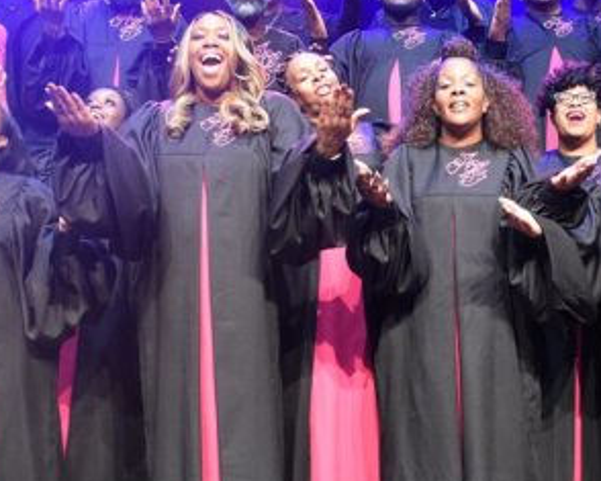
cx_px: 423
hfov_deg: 31.1
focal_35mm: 60
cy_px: 231
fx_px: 1067
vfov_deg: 25.4
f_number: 4.5
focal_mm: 18
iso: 4000
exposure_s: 1/100
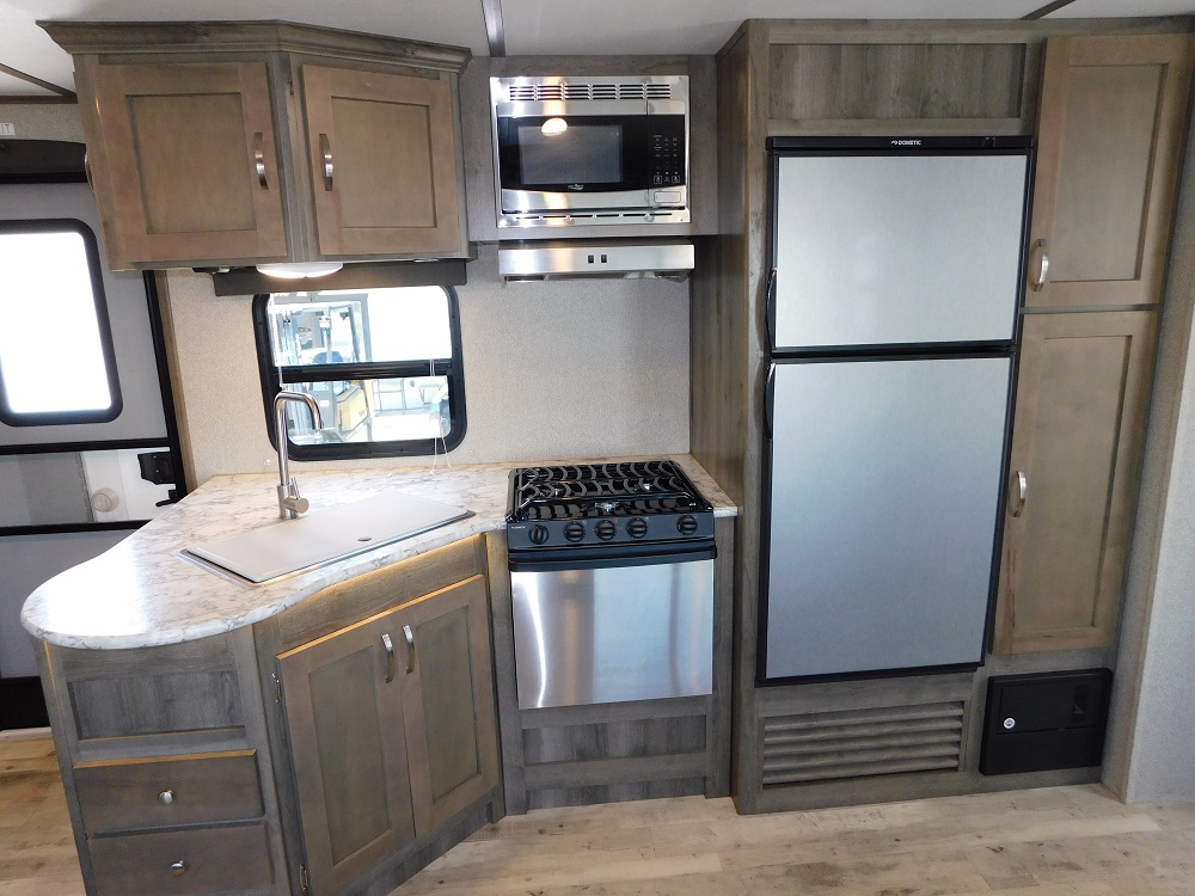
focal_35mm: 23
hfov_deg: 73.9
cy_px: 448
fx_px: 794
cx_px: 598
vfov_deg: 58.9
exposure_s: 1/30
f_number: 3
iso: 200
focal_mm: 4
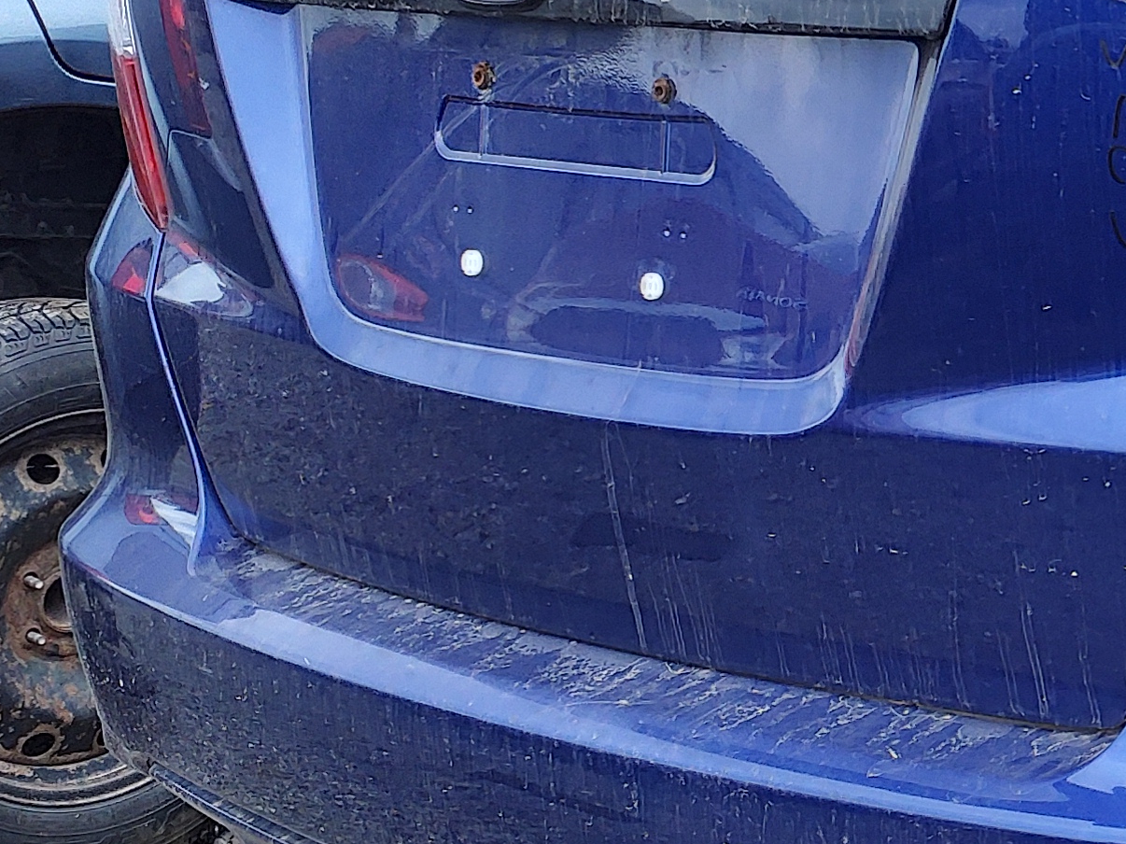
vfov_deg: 16.5
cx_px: 1479
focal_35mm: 89
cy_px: 271
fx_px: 2894
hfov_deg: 20.1
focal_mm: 3.58
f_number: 1.9
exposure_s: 1/173
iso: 40
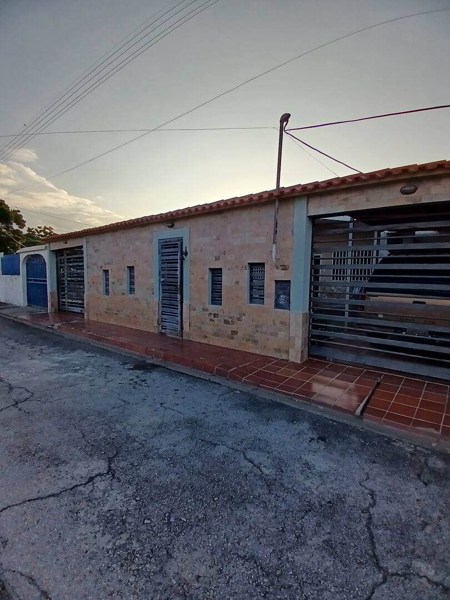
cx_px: 225
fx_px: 295
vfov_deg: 91.0
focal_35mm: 17
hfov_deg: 74.7
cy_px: 300
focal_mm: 1.4
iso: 50
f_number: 2.2
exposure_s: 1/872
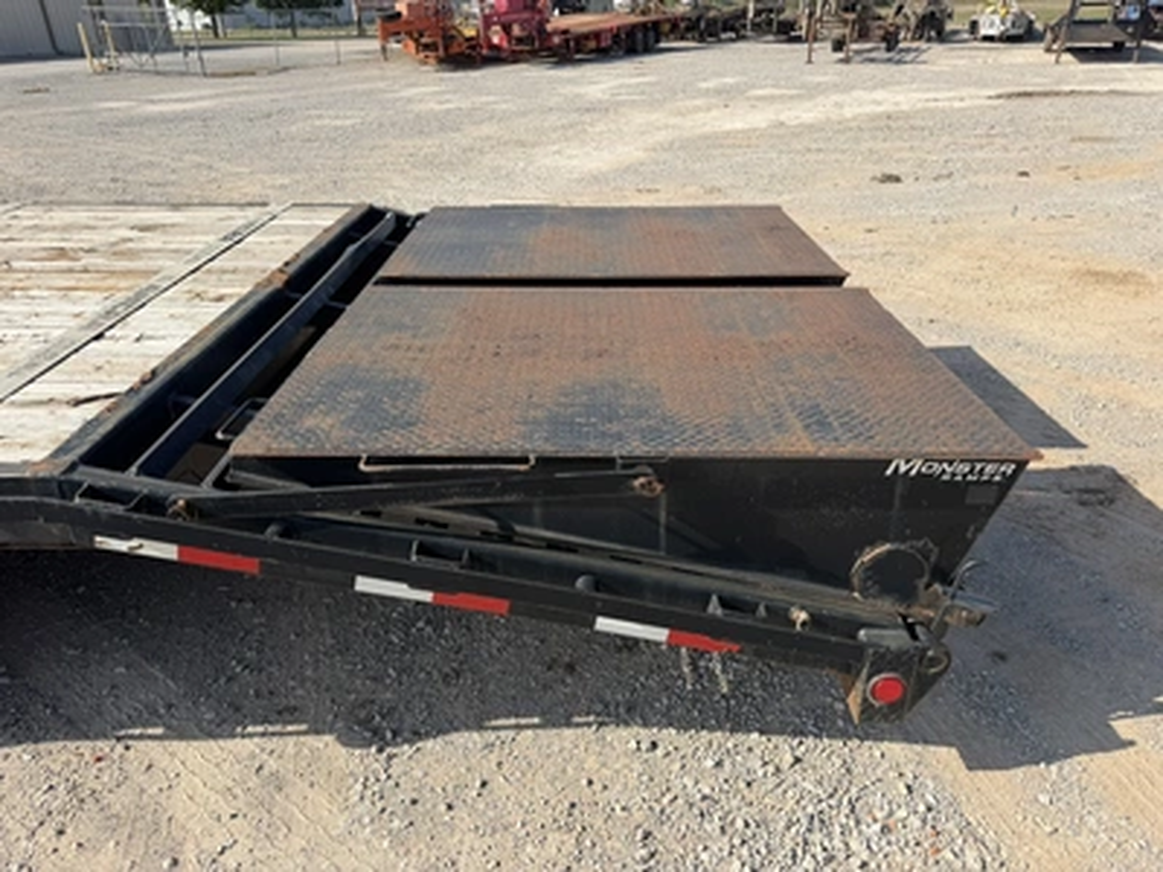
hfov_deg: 71.6
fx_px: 806
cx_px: 582
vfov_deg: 56.8
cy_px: 436
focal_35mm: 24
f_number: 1.78
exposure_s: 1/3584
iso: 80
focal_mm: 6.76
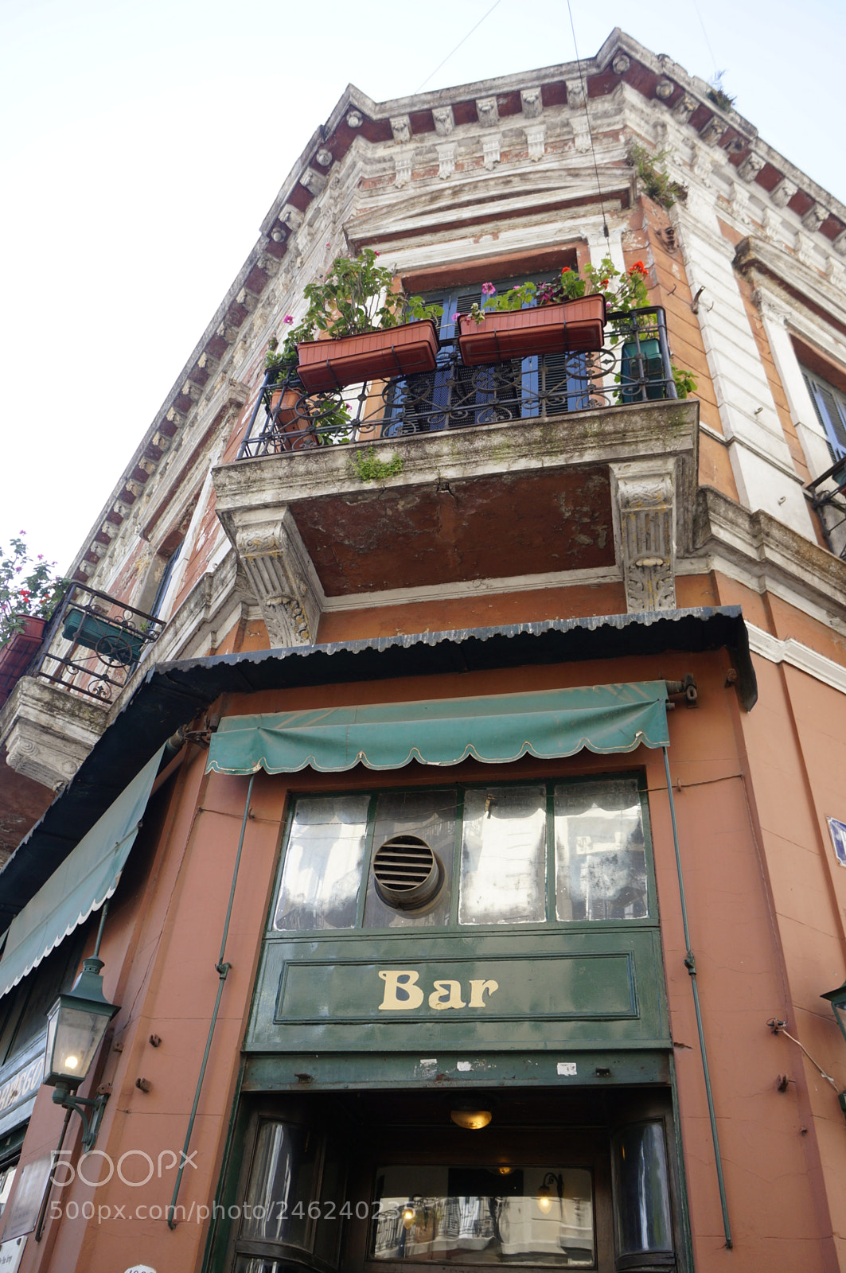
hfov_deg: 47.8
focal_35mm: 27
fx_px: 954
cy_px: 636
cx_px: 423
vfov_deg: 67.4
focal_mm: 18
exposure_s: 1/320
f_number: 4.5
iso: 200
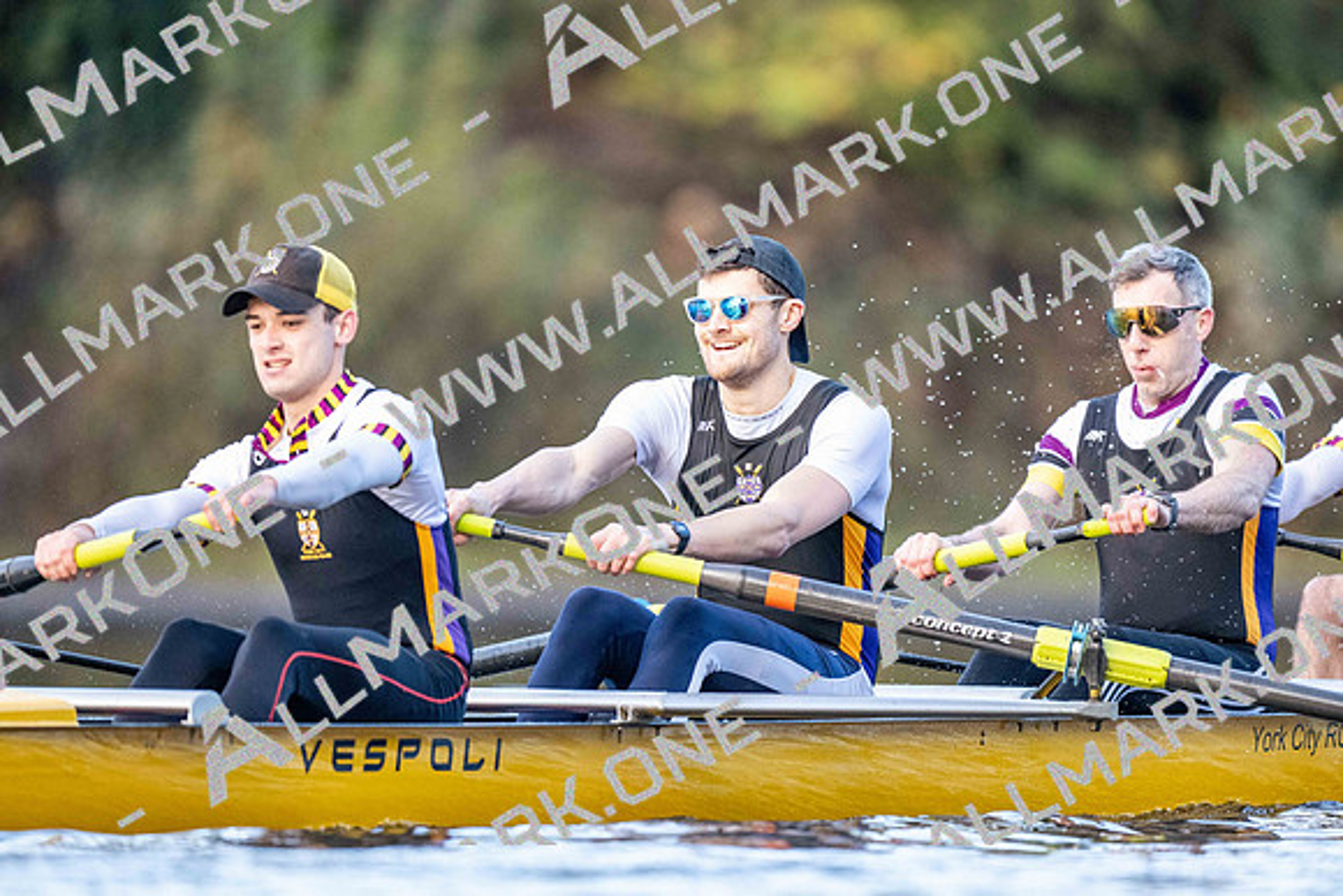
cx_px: 672
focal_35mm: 600
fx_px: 22388
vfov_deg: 2.3
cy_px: 448
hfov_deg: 3.4
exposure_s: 1/2500
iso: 5000
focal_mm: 600
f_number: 4
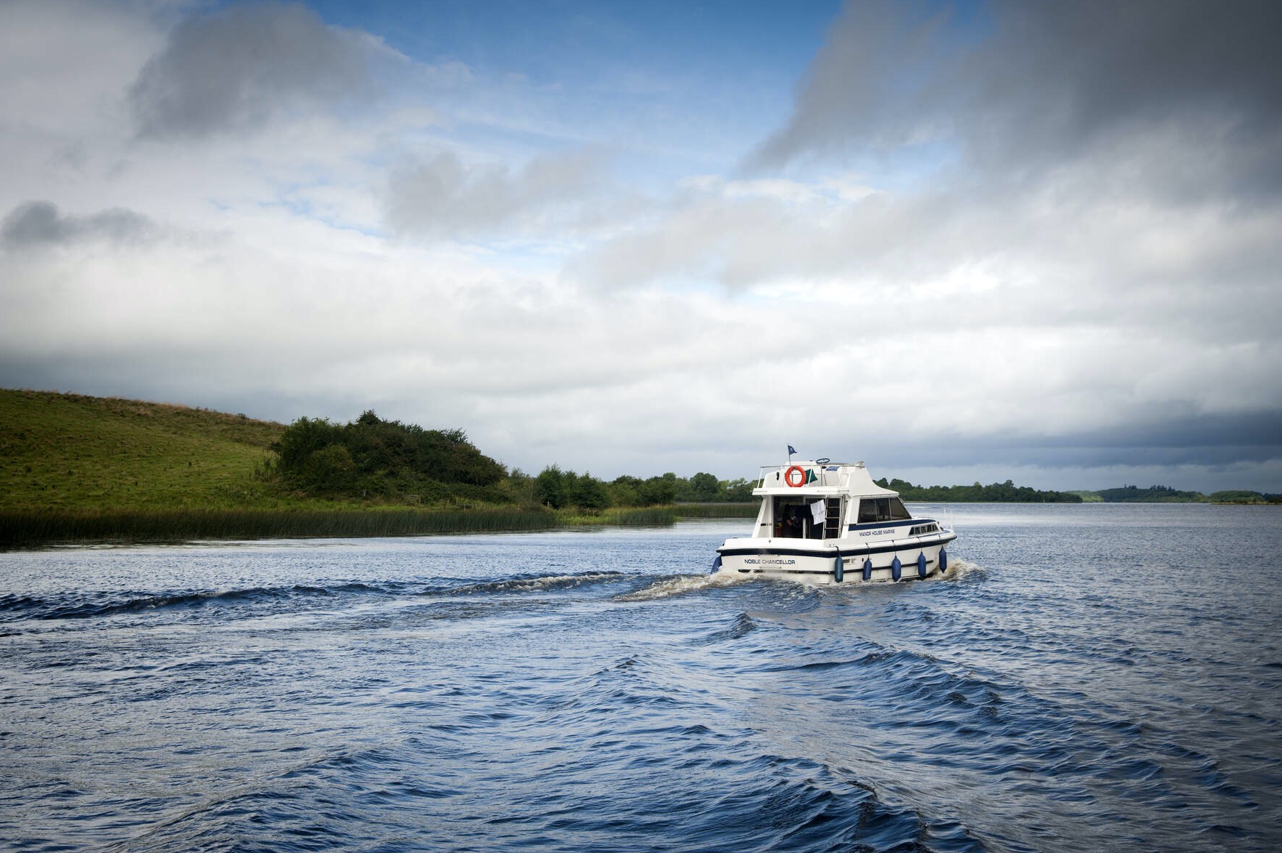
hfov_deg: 43.6
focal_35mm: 45
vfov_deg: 29.8
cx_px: 654
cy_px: 417
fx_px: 1601
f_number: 6.3
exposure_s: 1/1250
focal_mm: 44
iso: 400
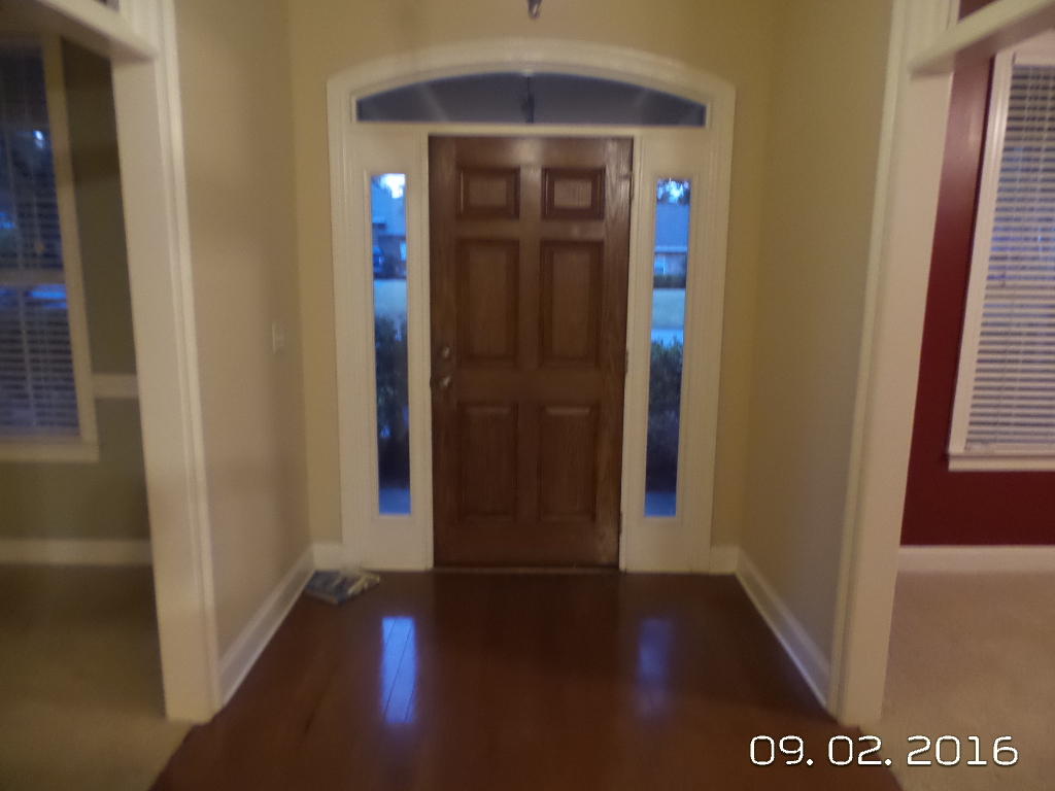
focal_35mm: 23
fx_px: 701
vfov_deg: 58.9
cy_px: 396
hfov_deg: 73.9
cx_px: 528
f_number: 2.8
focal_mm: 4.1
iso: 800
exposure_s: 1/10
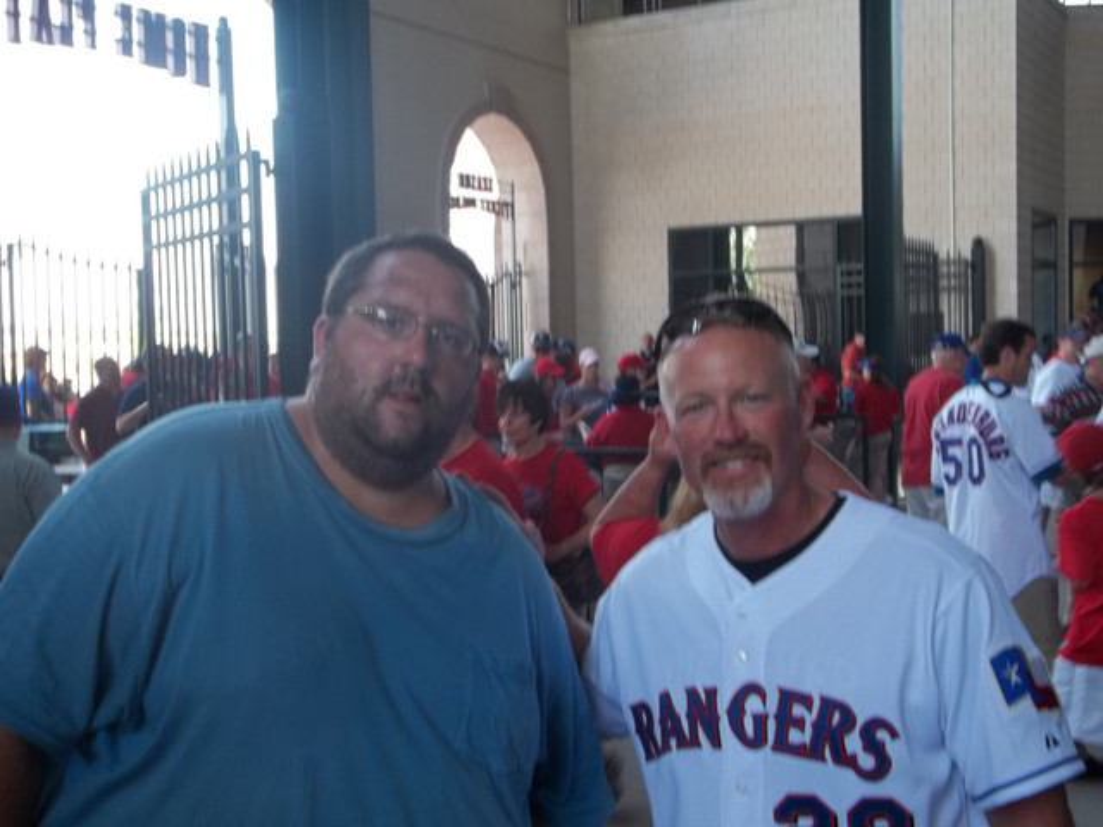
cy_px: 414
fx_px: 1466
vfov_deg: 31.5
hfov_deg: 41.2
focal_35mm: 46
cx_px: 552
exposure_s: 1/40
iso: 64
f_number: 3.7
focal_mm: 8.3
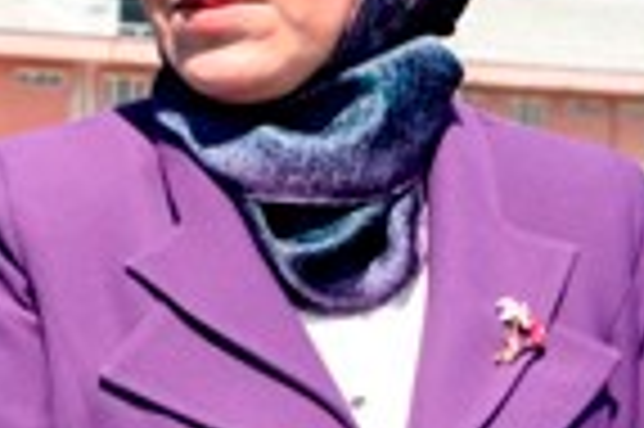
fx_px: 2805
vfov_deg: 8.7
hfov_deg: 12.8
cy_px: 385
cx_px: -81
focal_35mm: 157
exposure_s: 1/160
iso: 100
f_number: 7.1
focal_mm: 35
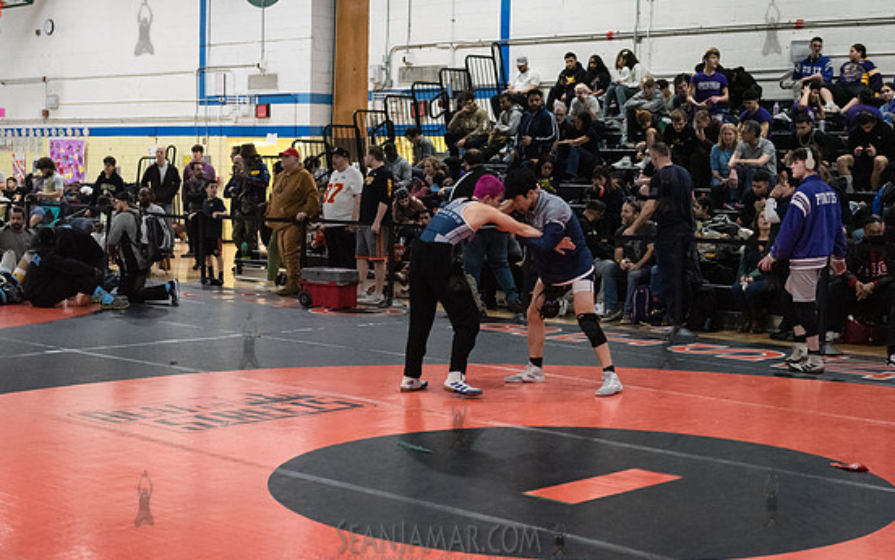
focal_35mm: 60
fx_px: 1463
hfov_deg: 34.0
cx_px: 457
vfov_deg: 21.6
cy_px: 262
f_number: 3.2
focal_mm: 56
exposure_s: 1/500
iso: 8000
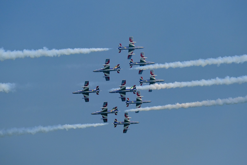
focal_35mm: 183
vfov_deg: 7.5
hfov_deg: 11.2
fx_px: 1255
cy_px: 82
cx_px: 124
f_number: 5.6
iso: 800
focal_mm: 121.8
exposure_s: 1/4000
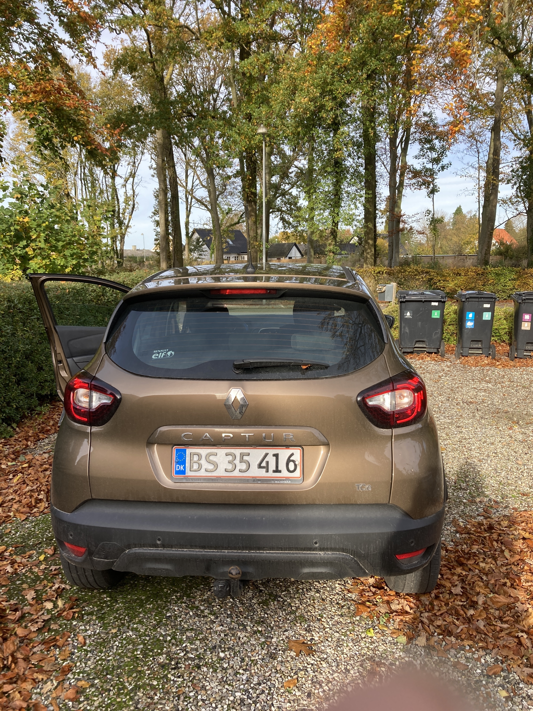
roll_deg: +0.9
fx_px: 575
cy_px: 356
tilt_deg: -9.6
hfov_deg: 49.7
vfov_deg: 63.4
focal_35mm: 28
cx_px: 266
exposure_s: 1/475
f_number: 1.8
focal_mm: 3.99
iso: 20
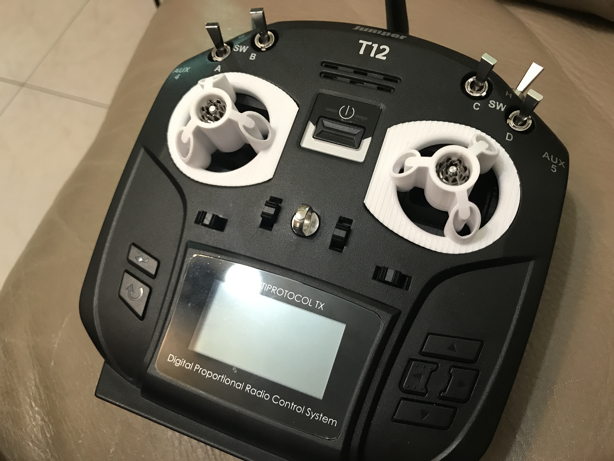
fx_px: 497
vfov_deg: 49.7
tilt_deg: -61.7
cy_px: 230
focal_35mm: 28
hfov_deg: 63.4
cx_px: 307
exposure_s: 1/17
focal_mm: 3.99
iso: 100
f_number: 1.8
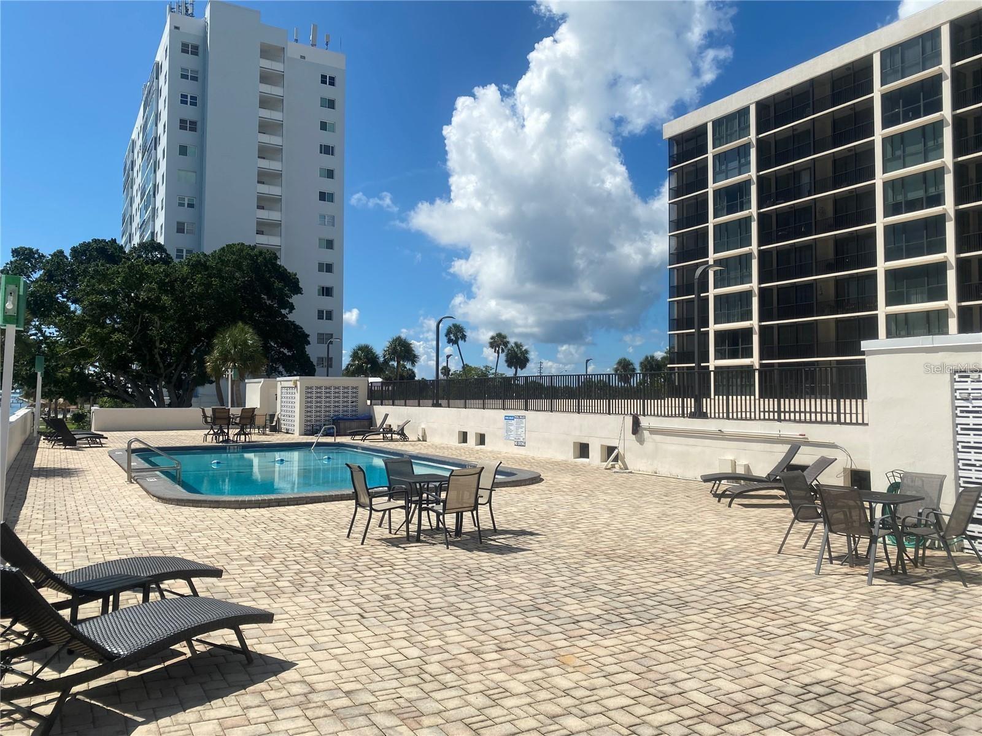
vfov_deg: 53.1
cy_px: 368
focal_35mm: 26
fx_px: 738
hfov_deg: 67.3
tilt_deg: +4.7
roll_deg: -0.3
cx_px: 491
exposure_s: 1/5236
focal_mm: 4.25
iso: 32
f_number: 1.8
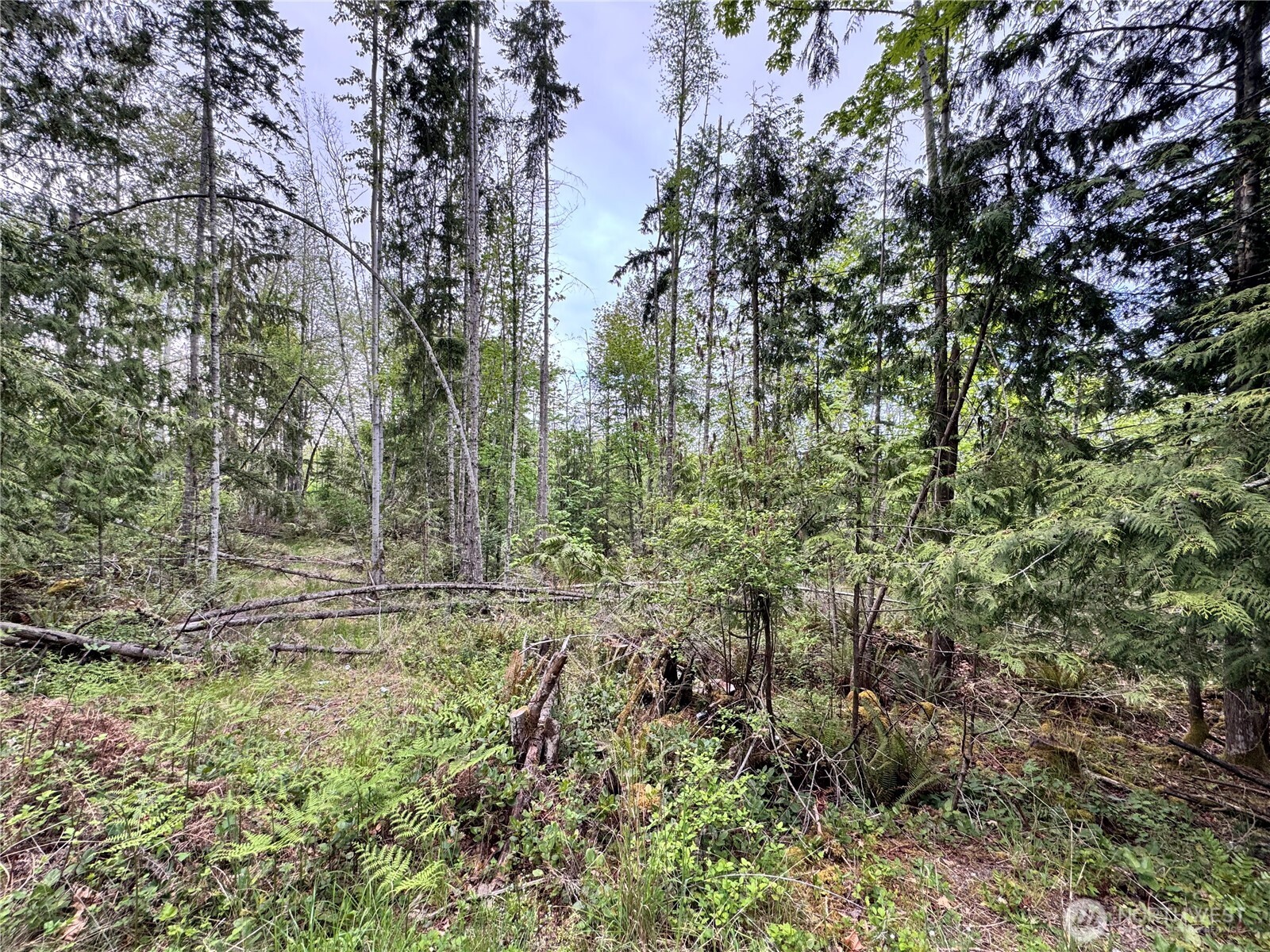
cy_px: 476
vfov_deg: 85.7
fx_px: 514
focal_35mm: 14
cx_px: 635
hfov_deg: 102.1
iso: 40
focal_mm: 2.22
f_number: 2.2
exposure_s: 1/112
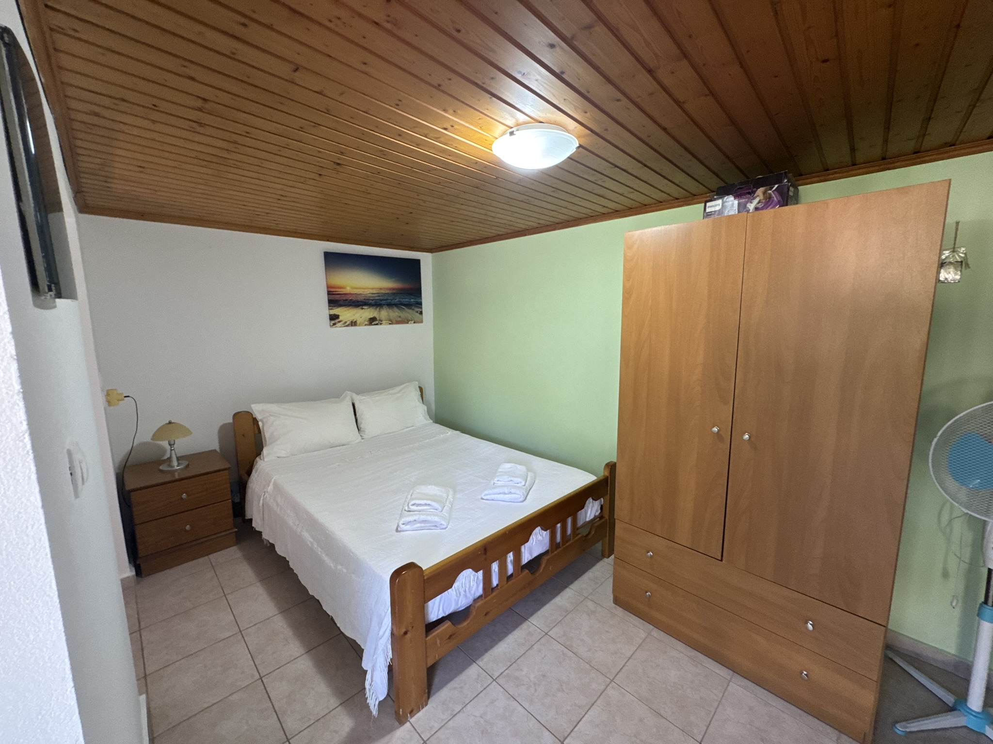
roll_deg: -0.1
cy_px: 372
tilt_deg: -6.7
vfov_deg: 85.7
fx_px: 402
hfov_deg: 102.1
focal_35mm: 14
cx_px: 496
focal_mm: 2.22
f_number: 2.2
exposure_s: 1/50
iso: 200
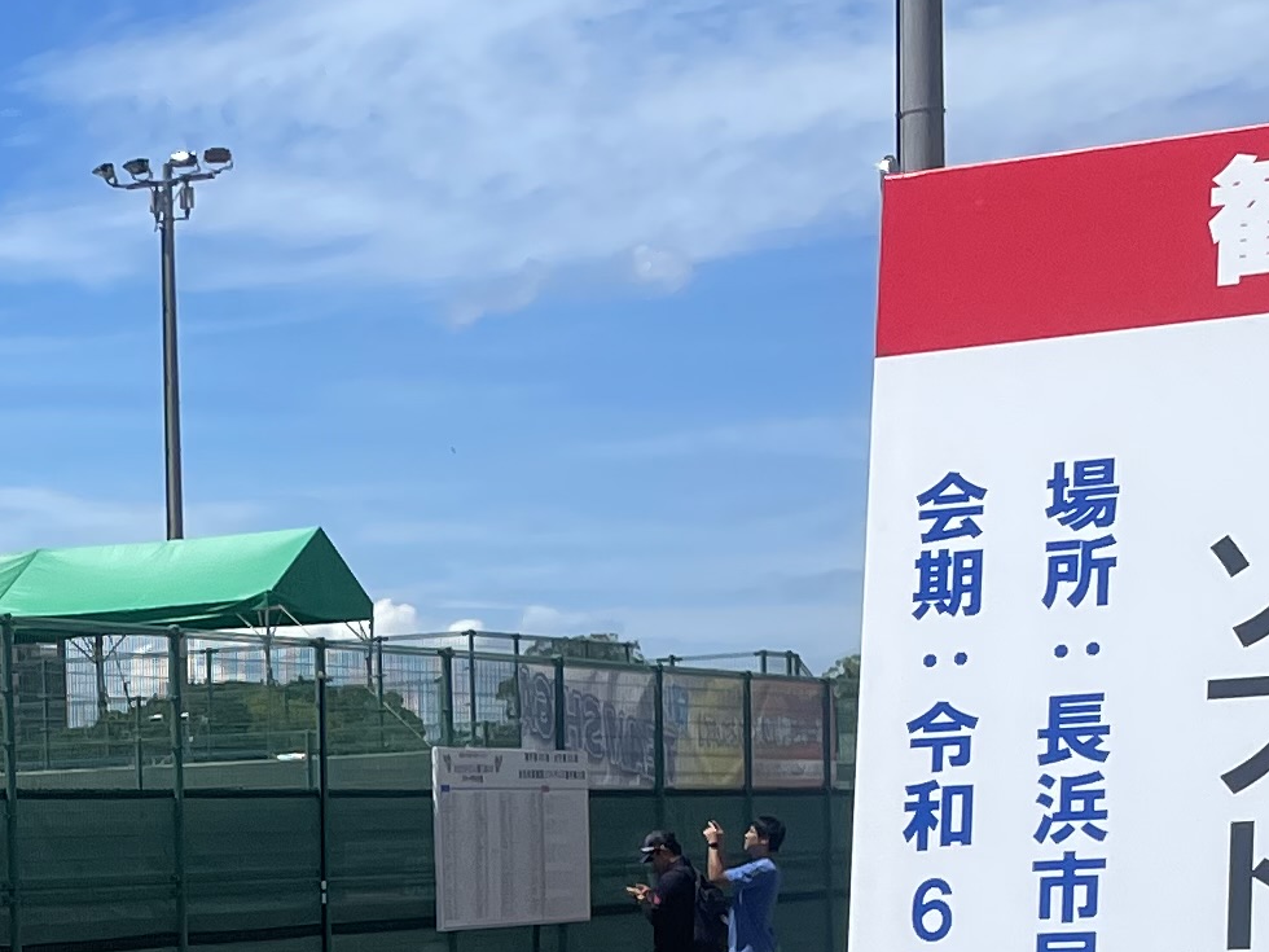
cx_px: -52
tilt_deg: -4.4
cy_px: 1267
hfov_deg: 17.9
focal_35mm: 107
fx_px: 3923
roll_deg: +2.0
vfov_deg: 13.3
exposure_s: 1/6897
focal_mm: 4.2
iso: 32
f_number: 1.6
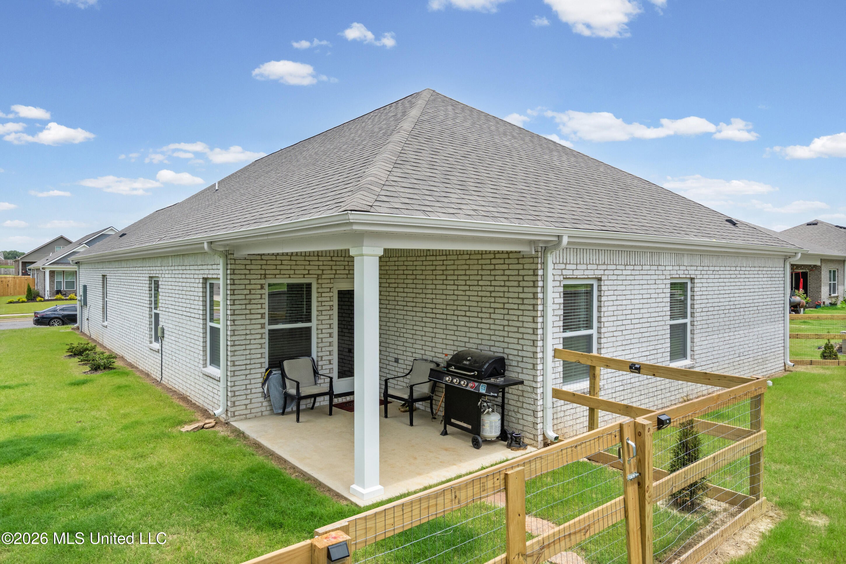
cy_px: 282
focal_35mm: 22
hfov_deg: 78.6
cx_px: 423
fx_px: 517
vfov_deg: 57.2
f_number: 9.5
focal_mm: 22
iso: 800
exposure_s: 1/750
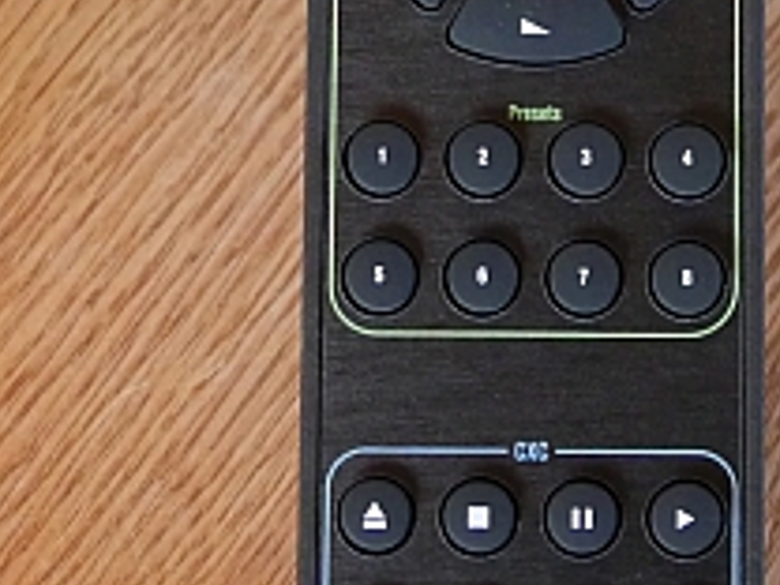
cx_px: 585
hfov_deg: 9.9
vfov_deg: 7.4
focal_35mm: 200
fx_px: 4507
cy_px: 28
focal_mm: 26
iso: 3200
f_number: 4.2
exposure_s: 1/60
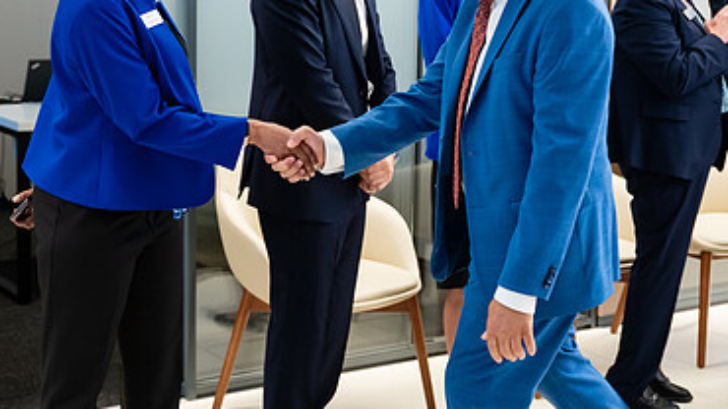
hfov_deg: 29.7
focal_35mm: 71
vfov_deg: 16.9
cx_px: 336
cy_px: 116
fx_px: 1370
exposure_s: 1/200
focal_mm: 40
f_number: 3.2
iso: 1600
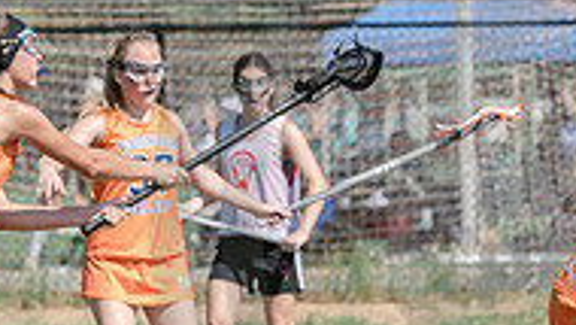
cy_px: 223
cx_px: 688
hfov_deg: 3.1
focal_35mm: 693
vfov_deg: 1.8
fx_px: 10587
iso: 400
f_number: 5.6
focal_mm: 200
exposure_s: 1/2000
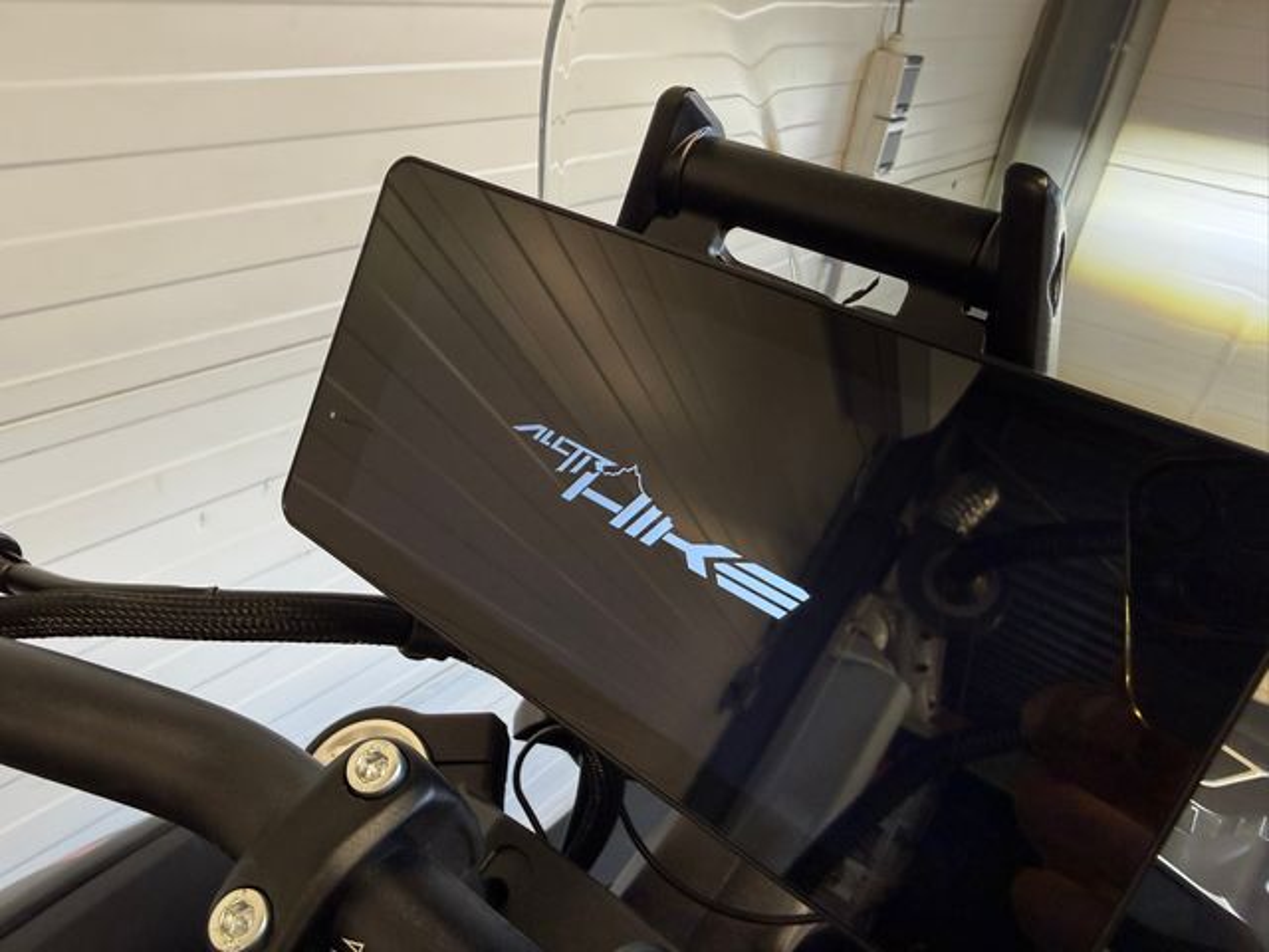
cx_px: 634
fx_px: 880
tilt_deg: -31.1
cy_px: 476
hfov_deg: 71.6
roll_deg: -6.3
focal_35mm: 24
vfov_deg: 56.8
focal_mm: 2.22
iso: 320
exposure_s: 1/100
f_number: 2.2
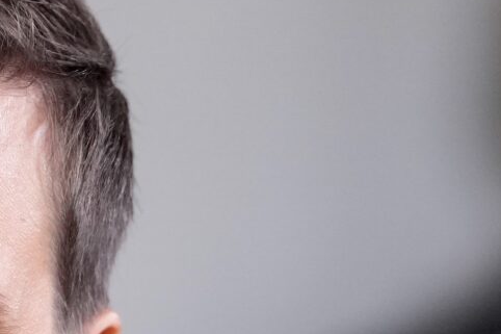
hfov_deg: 1.9
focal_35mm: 1062
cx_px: 333
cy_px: 575
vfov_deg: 1.3
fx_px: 14774
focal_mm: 200
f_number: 2.8
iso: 1600
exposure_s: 1/1000
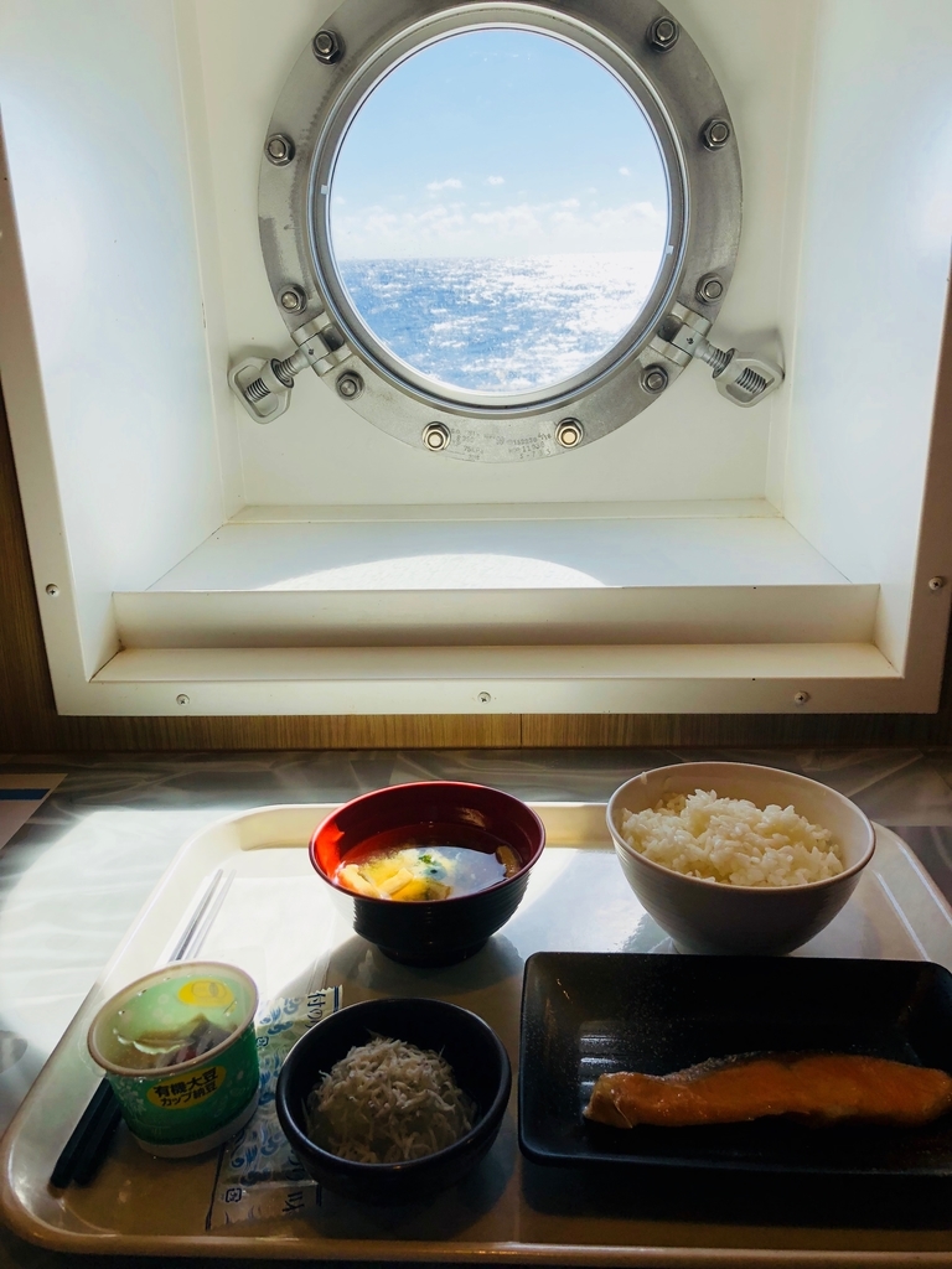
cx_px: 476
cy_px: 634
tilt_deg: -21.3
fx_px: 1027
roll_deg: +1.2
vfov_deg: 63.4
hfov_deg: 49.7
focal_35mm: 28
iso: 20
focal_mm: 4
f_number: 1.8
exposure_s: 1/787
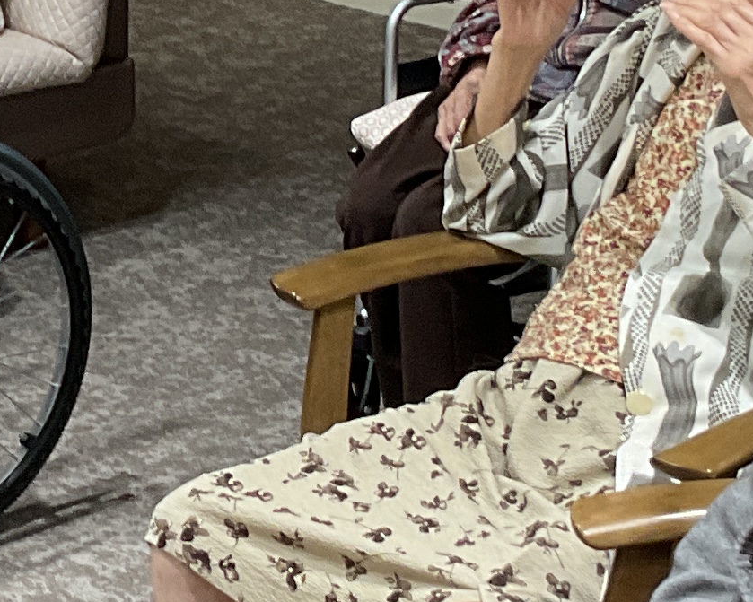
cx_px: 66
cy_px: 175
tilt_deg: -15.8
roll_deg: +3.2
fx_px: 3031
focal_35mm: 136
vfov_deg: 11.3
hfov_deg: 14.0
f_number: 1.8
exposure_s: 1/50
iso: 80
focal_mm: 3
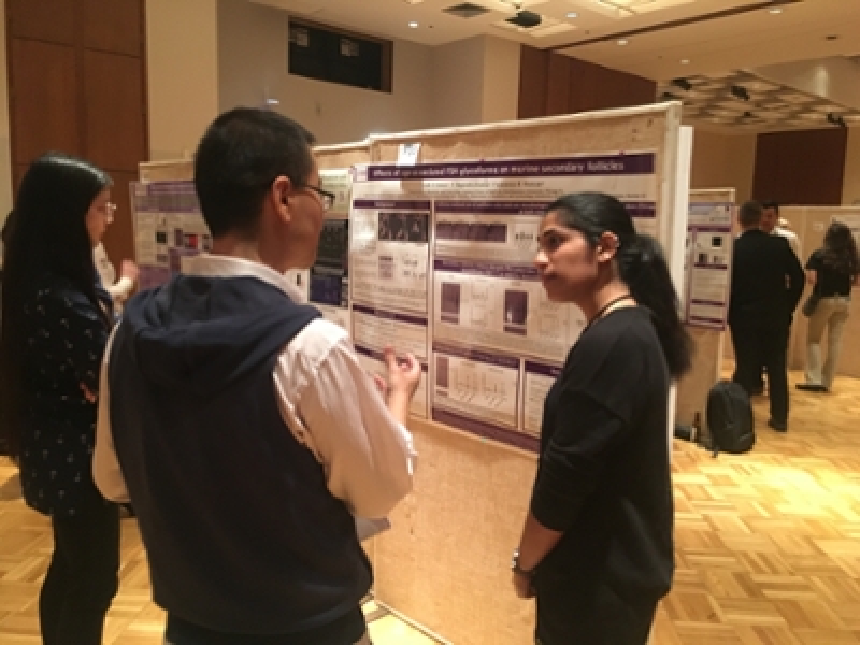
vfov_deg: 48.2
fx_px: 720
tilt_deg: -7.0
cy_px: 322
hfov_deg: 61.7
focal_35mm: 29
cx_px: 430
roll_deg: -2.0
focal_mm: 4.15
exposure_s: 1/15
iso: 250
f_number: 2.2
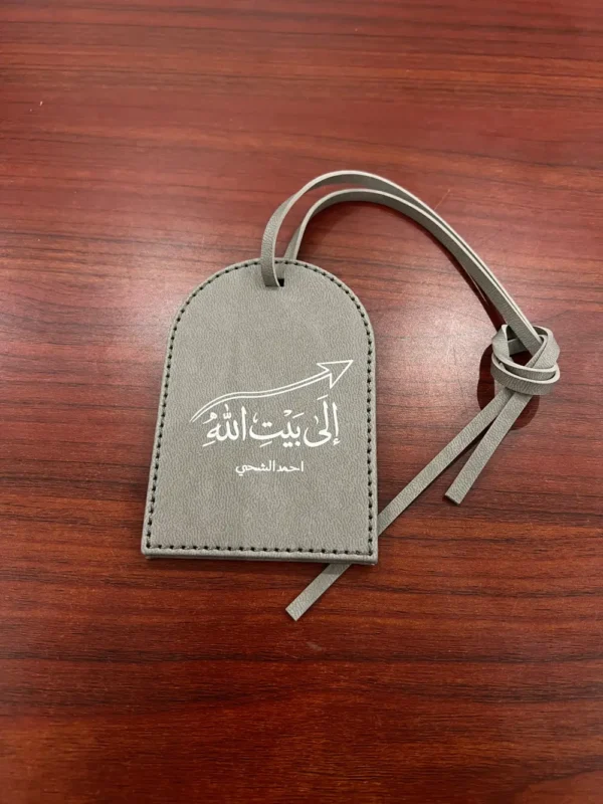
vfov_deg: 67.3
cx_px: 302
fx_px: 604
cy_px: 402
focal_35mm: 26
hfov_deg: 53.1
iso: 125
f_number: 1.5
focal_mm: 5.7
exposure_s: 1/85
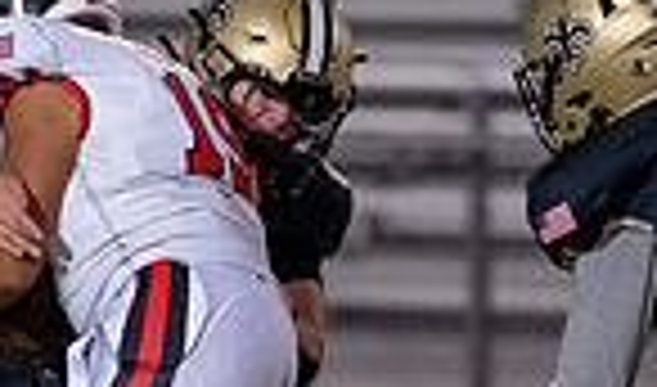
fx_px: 22116
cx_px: 303
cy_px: 65
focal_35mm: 1255
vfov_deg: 1.0
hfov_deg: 1.7
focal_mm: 200
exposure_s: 1/1250
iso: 5000
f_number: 2.8
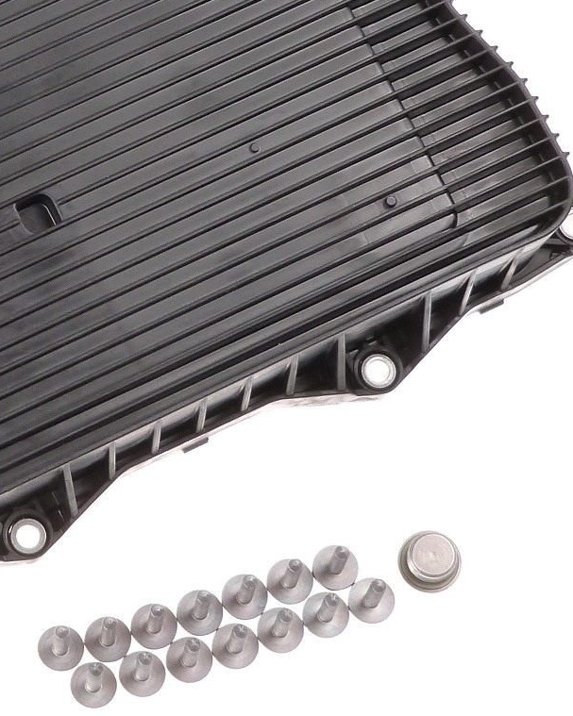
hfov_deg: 12.0
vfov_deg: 15.2
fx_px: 2672
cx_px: -110
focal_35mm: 126
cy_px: 189
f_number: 3.2
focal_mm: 8.7
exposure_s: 1/60
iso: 200
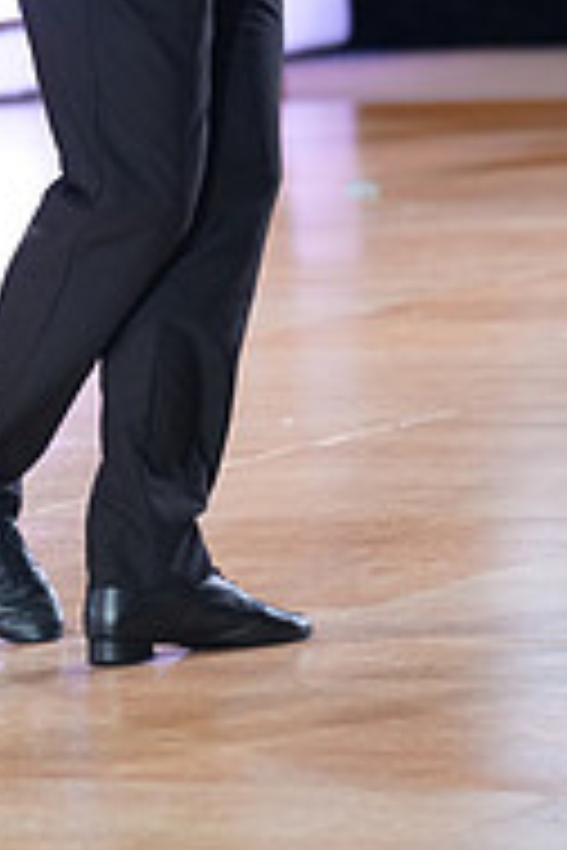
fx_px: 8481
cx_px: 623
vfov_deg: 5.7
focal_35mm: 359
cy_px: -171
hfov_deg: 3.8
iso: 2000
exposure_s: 1/320
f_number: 2.8
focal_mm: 117
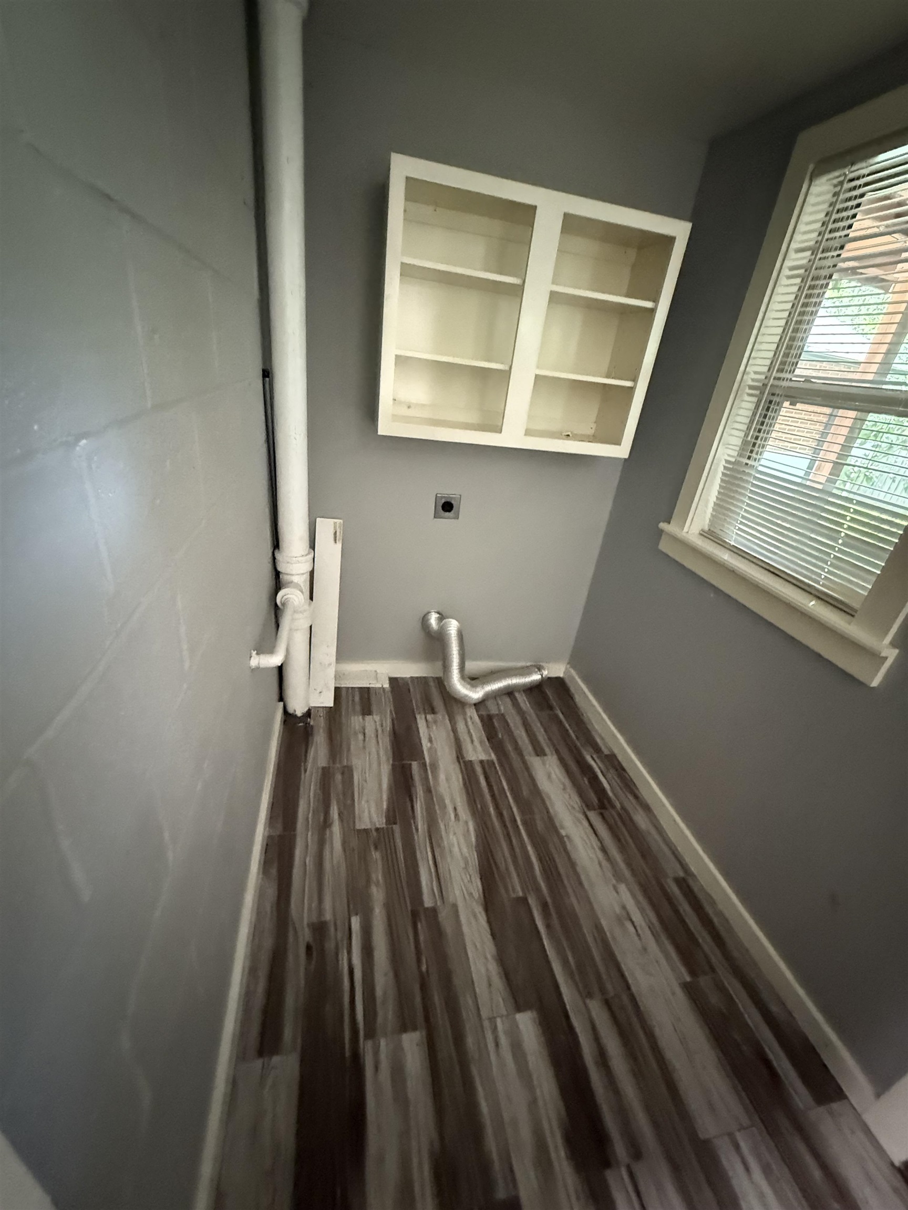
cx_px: 454
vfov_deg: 102.1
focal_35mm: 14
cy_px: 605
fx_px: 490
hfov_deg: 85.7
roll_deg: -8.9
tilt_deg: -26.4
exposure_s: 1/40
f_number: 2.2
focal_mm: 2.22
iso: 1600
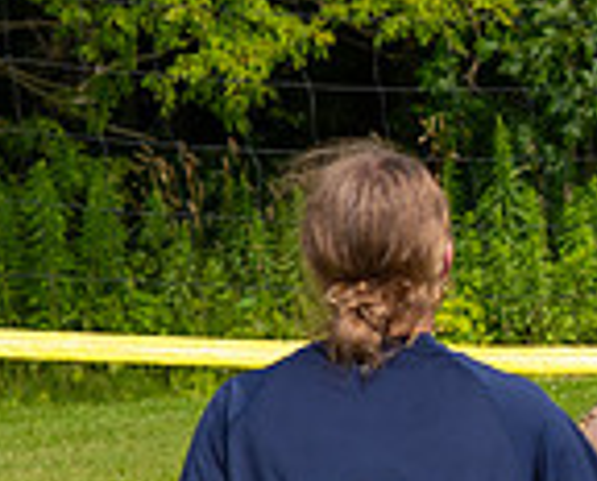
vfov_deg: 3.2
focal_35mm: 486
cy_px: 141
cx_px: 1144
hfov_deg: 3.9
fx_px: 8610
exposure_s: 1/800
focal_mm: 86
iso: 200
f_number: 5.6
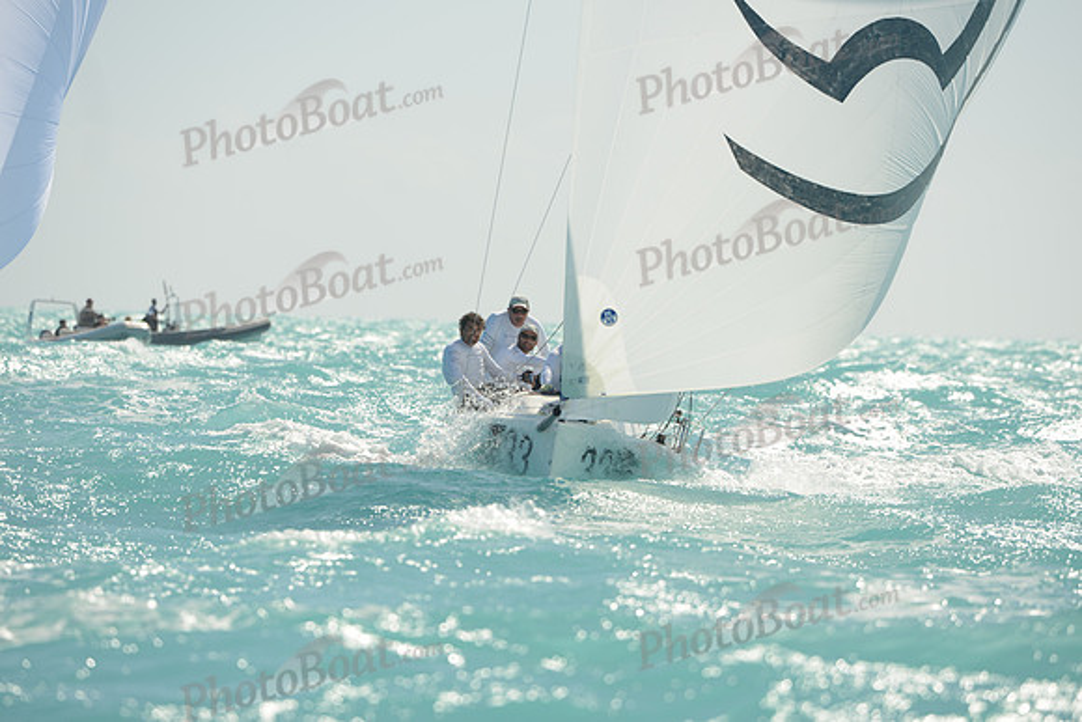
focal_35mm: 400
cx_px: 541
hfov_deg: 5.2
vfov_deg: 3.4
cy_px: 361
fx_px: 12024
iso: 200
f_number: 8
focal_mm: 400
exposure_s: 1/1000
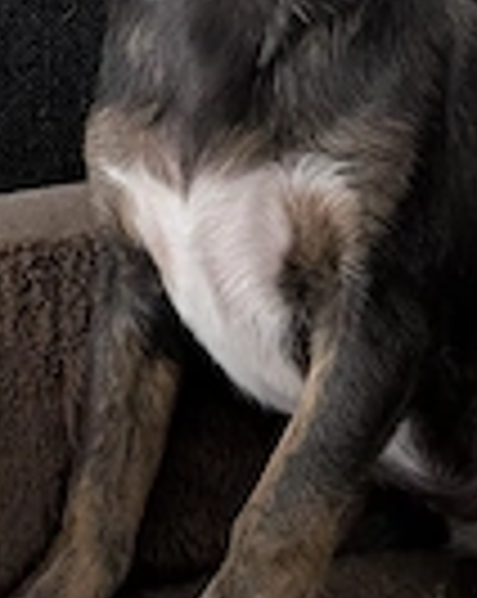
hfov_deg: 21.6
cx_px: 360
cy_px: -54
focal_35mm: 70
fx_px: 1238
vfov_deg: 25.3
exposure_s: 1/33.4
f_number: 1.68
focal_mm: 6.9
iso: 2014
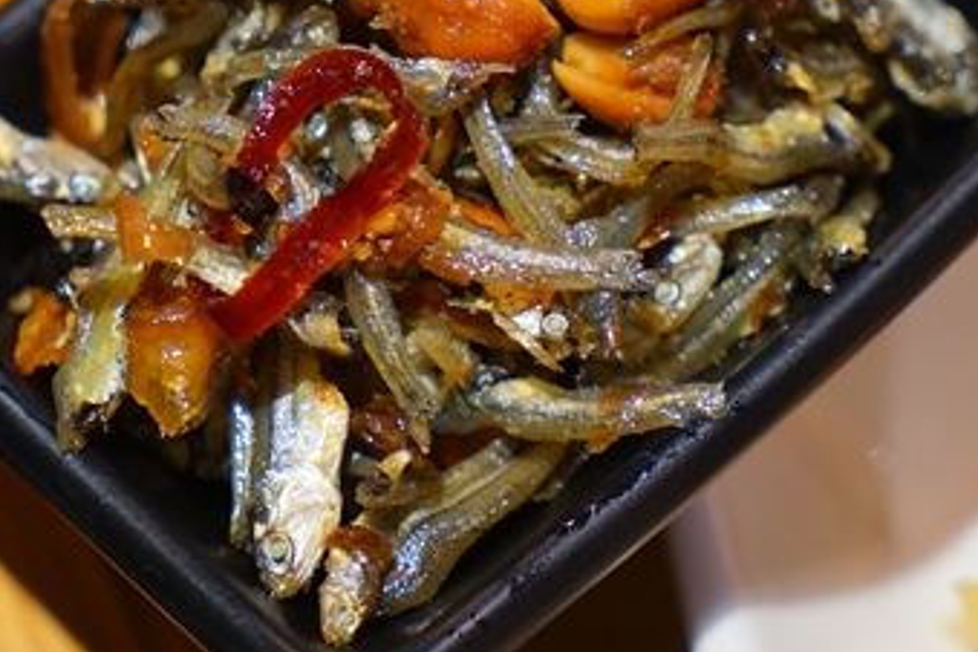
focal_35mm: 165
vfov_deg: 8.3
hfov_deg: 12.4
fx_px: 4482
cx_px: 392
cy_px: 33
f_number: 4.5
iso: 1000
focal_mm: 70
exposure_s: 1/60
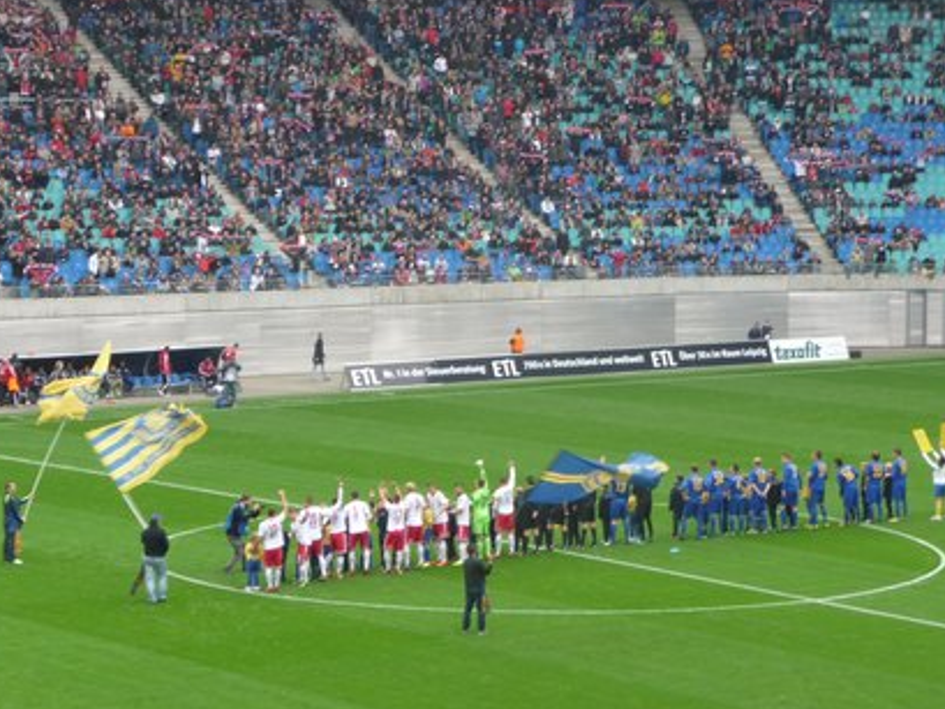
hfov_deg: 15.8
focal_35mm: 125
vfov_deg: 11.9
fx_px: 3413
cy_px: 321
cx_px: 546
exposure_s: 1/40
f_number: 4.7
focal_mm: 16.3
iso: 125
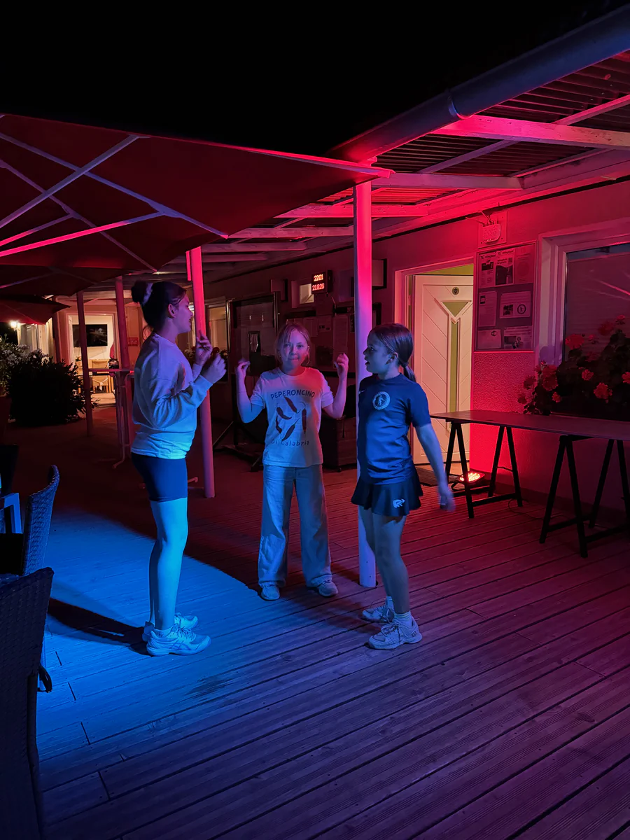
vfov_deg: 71.6
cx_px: 315
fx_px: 582
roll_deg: -0.3
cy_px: 420
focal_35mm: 24
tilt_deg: -7.5
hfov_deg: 56.8
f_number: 1.78
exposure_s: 1/30
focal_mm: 6.76
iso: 1000
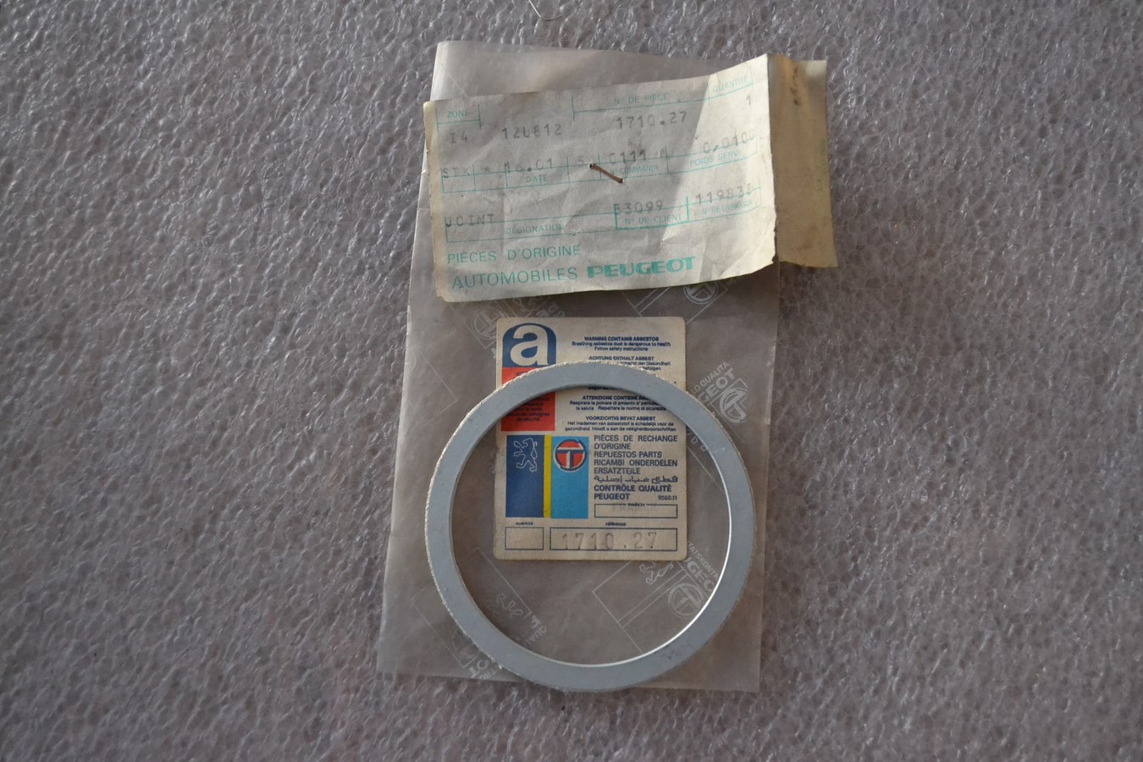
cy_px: 381
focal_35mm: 45
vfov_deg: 29.9
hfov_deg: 43.6
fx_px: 1429
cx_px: 572
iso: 3200
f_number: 4.5
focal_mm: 30
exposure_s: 1/40
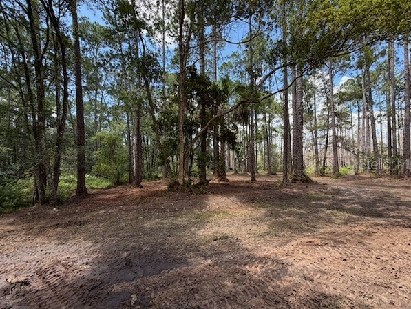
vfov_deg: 81.7
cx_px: 204
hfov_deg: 98.2
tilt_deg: +1.8
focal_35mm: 15
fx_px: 178
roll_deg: -0.9
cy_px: 163
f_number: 2.2
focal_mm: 2.22
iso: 40
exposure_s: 1/224
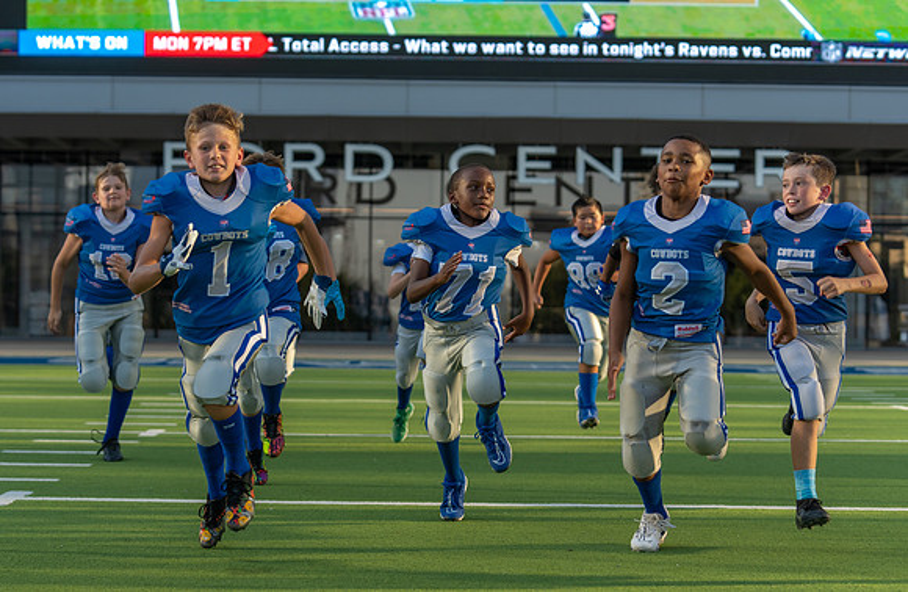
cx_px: 405
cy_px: 334
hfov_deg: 25.6
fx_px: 2000
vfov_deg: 16.8
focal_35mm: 80
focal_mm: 70
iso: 320
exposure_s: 1/1000
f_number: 3.5
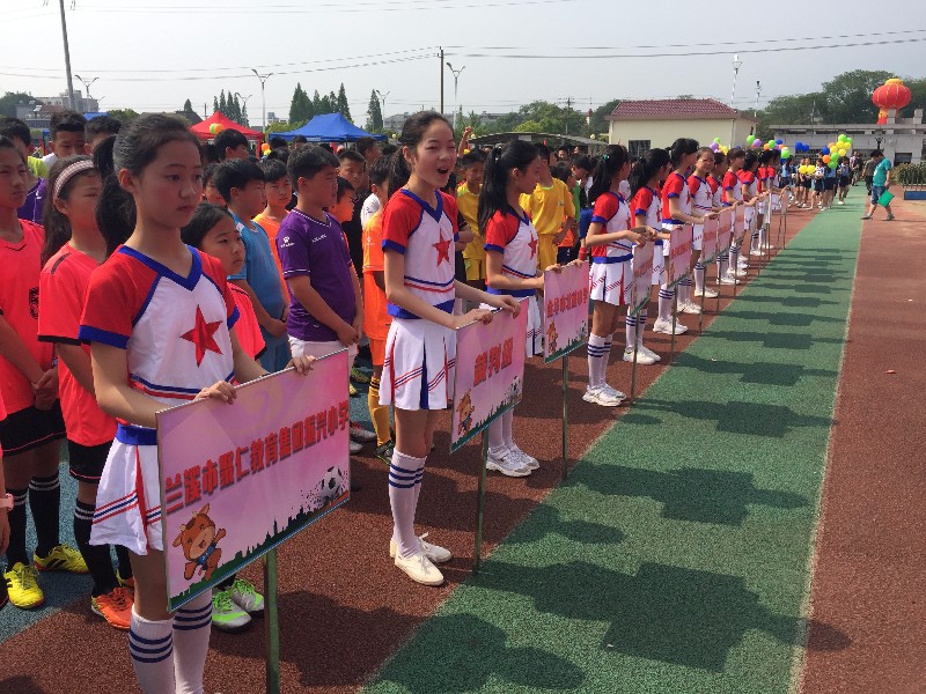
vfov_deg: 48.2
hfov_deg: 61.7
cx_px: 463
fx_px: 776
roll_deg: -2.8
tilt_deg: -11.9
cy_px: 347
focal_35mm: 29
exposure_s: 1/1522
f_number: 2.2
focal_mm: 4.15
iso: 32
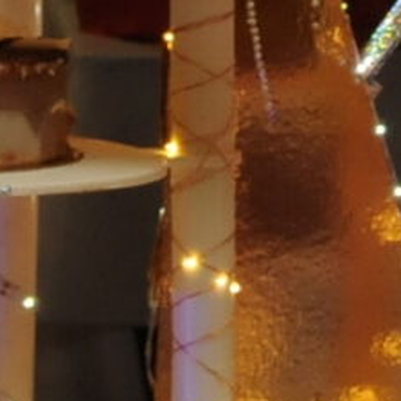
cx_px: 196
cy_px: -261
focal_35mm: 366
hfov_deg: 4.8
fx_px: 4795
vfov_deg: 4.7
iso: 800
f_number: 7.1
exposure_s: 1/80
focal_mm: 25
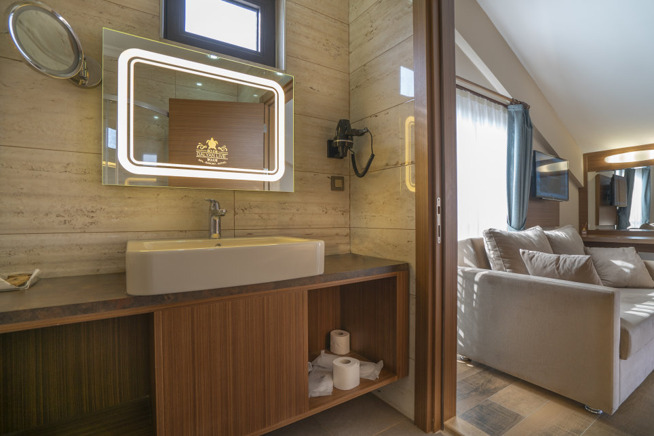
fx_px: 309
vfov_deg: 70.5
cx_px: 343
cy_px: 216
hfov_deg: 93.2
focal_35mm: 17
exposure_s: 1/40
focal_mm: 16
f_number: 4
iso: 80
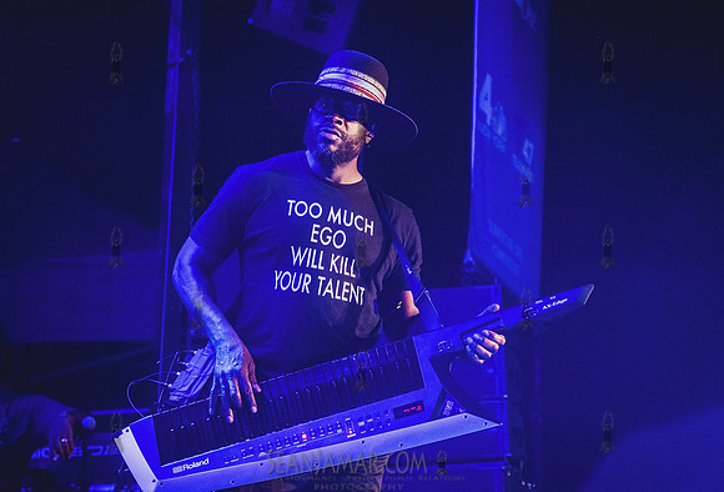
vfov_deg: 13.8
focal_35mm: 101
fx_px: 2034
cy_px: 187
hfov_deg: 20.2
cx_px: 333
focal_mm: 80
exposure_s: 1/320
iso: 6400
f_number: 4.5
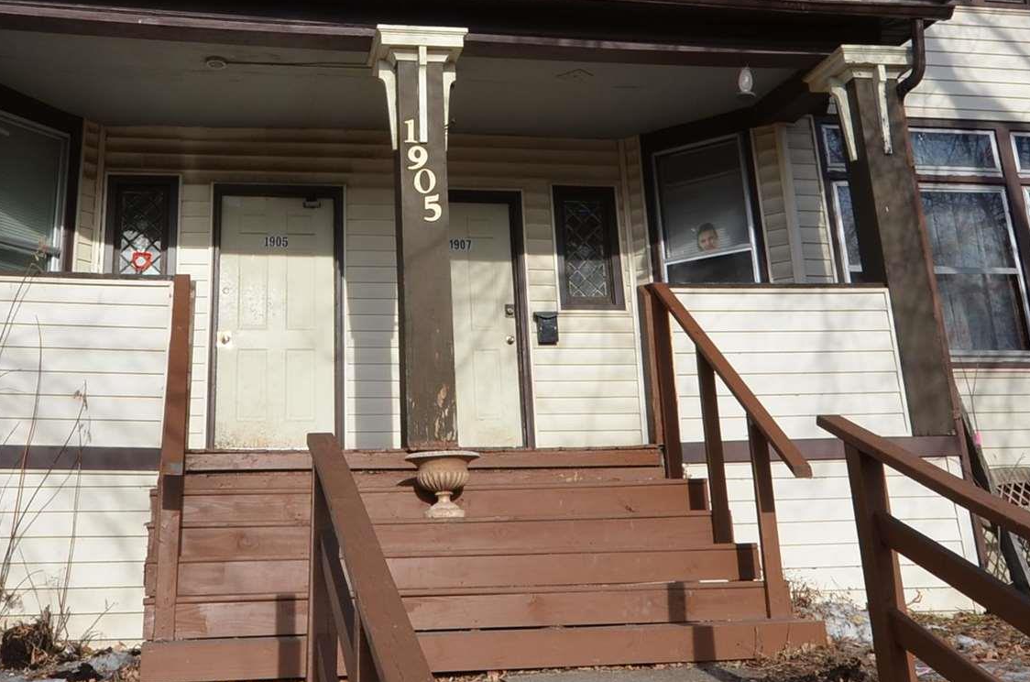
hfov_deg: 47.3
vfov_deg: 31.4
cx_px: 434
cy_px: 106
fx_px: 1170
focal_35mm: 41
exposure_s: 1/250
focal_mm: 10
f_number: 8
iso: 125
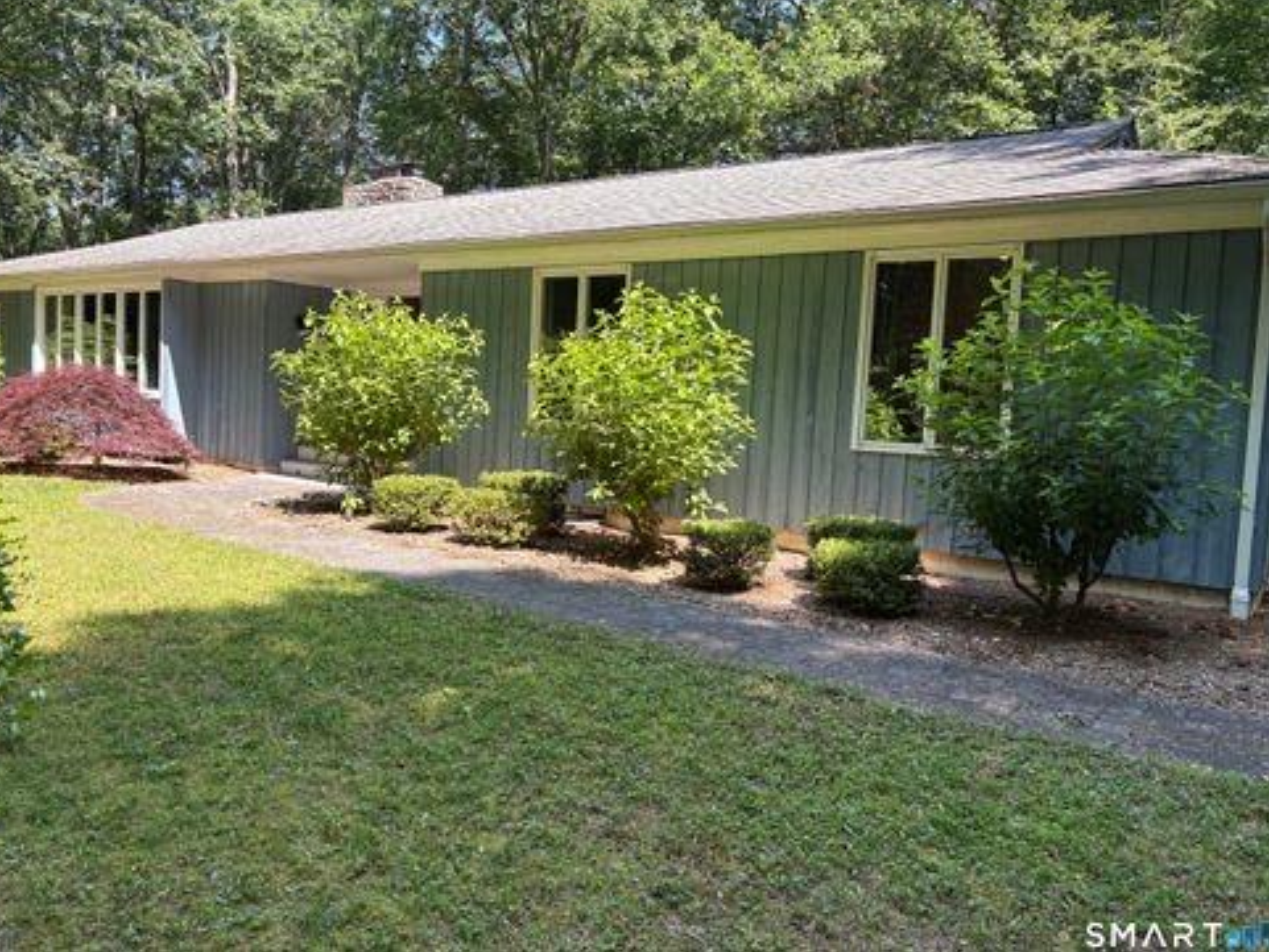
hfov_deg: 65.3
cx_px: 623
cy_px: 463
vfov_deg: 51.4
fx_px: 990
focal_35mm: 27
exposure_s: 1/519
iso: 50
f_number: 1.6
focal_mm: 5.96
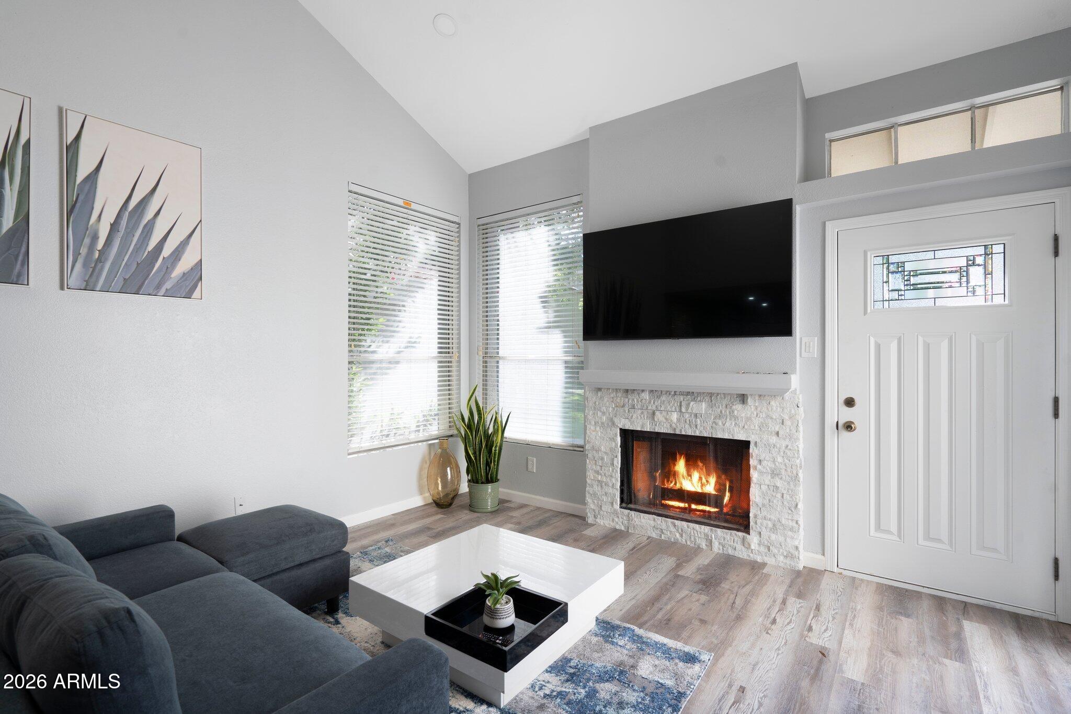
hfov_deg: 96.7
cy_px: 357
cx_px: 536
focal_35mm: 16
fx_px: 476
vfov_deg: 73.7
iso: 400
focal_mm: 16
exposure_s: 1/80
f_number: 8
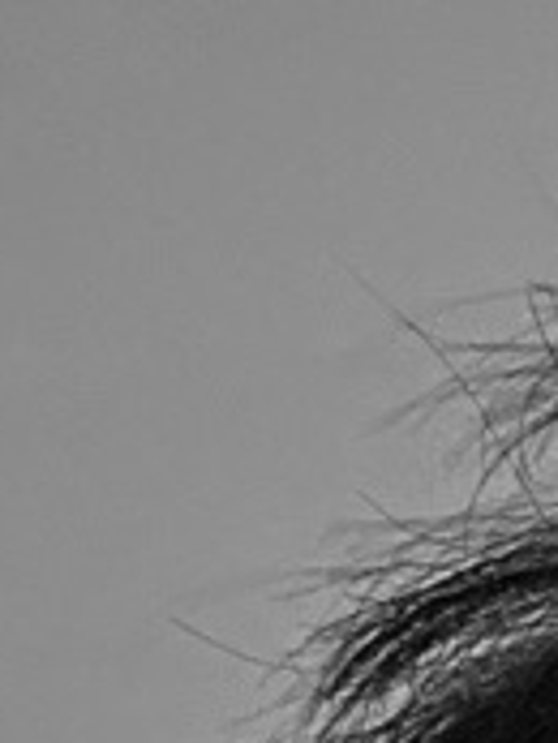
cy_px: 1228
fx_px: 4100
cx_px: 1260
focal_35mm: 191
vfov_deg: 9.9
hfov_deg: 7.4
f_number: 1.9
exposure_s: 1/30
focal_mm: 2.69
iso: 400
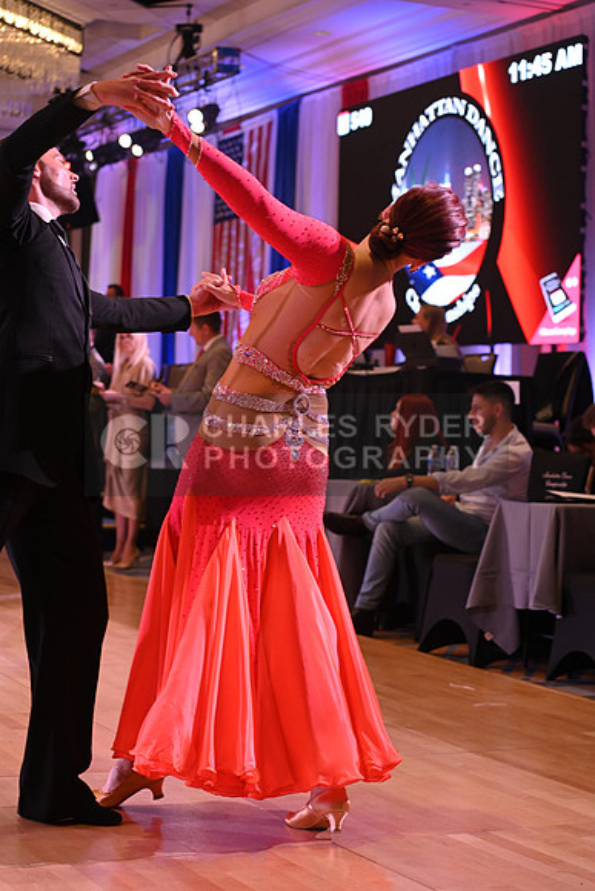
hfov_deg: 19.5
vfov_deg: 28.8
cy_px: 446
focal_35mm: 70
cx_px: 298
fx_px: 1734
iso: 1600
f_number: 4.5
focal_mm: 70
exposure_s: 1/200
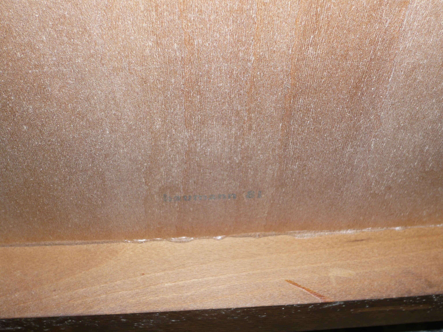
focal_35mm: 45
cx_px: 222
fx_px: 576
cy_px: 166
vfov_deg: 32.2
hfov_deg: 42.1
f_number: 3.5
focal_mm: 7.4
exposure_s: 1/30
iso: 100
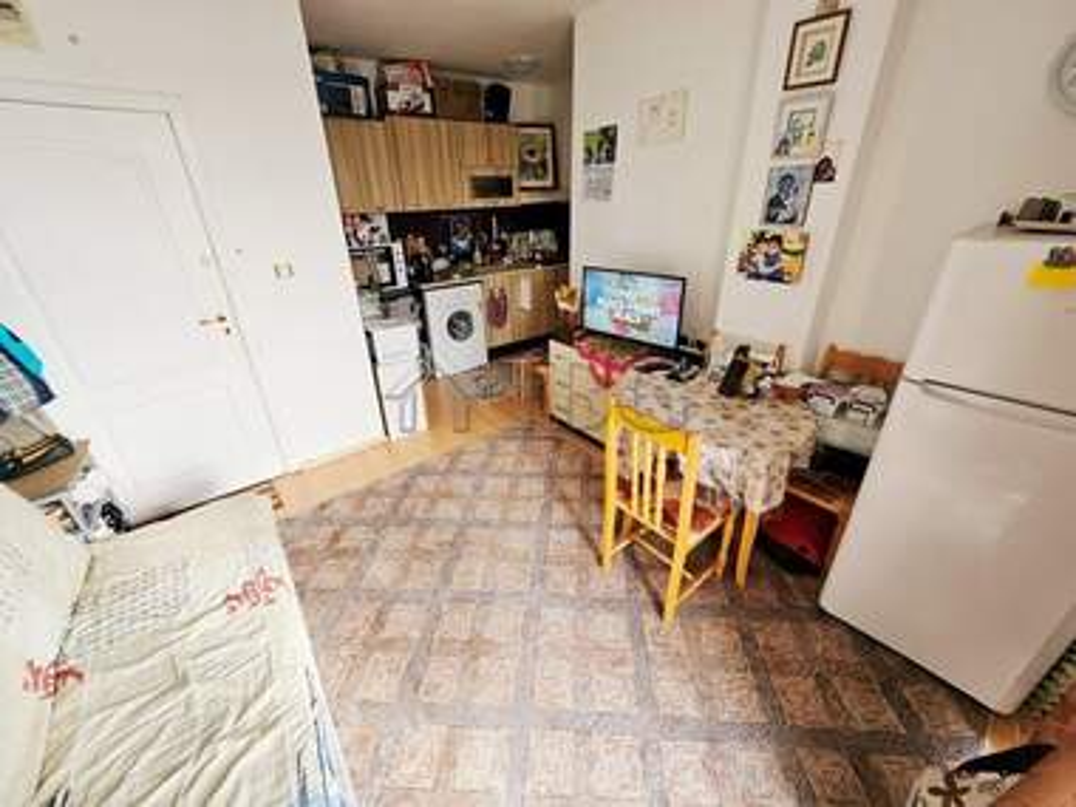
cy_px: 404
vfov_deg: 89.9
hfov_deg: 106.2
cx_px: 538
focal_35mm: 13
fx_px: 404
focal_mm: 1.7
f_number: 2.2
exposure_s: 1/50
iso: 64
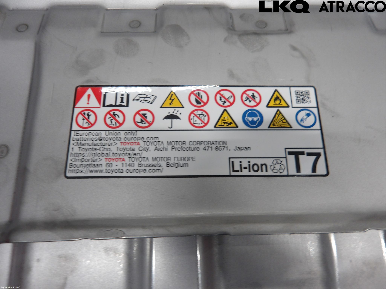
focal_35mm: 27
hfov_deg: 65.3
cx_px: 193
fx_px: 301
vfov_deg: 51.4
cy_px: 144
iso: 170
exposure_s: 1/30
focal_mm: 4.9
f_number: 3
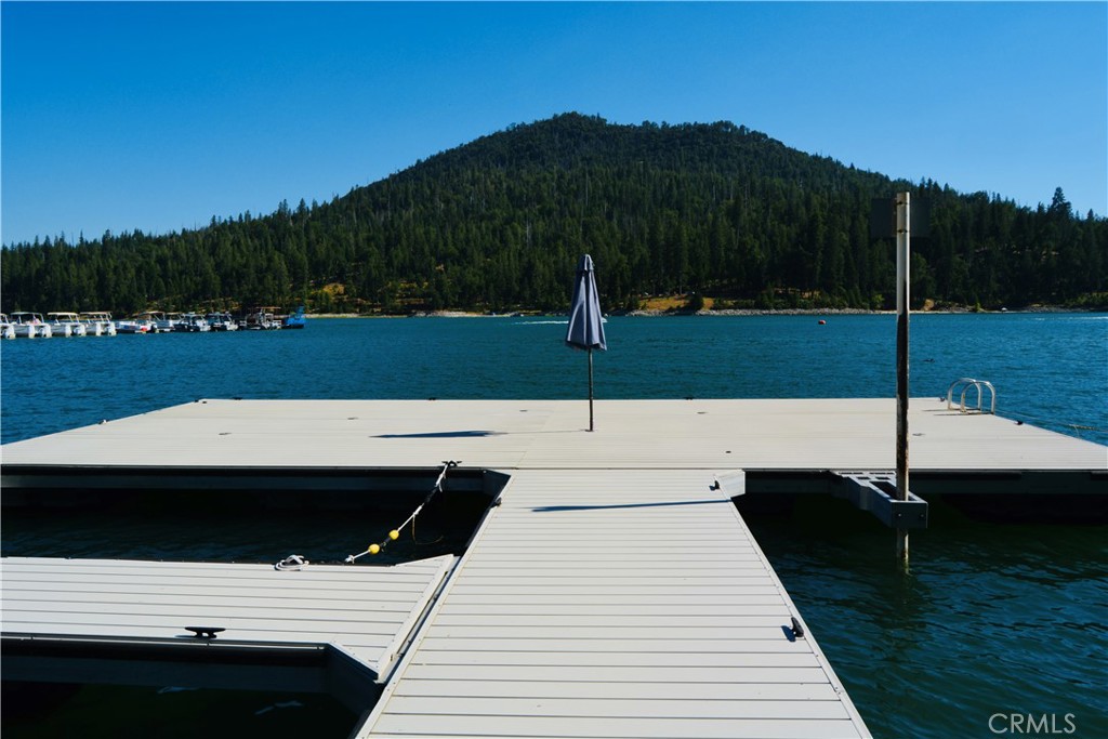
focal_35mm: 27
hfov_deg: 67.4
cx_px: 554
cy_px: 370
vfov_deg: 47.9
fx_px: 831
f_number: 11
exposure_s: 1/400
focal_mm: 18
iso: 200
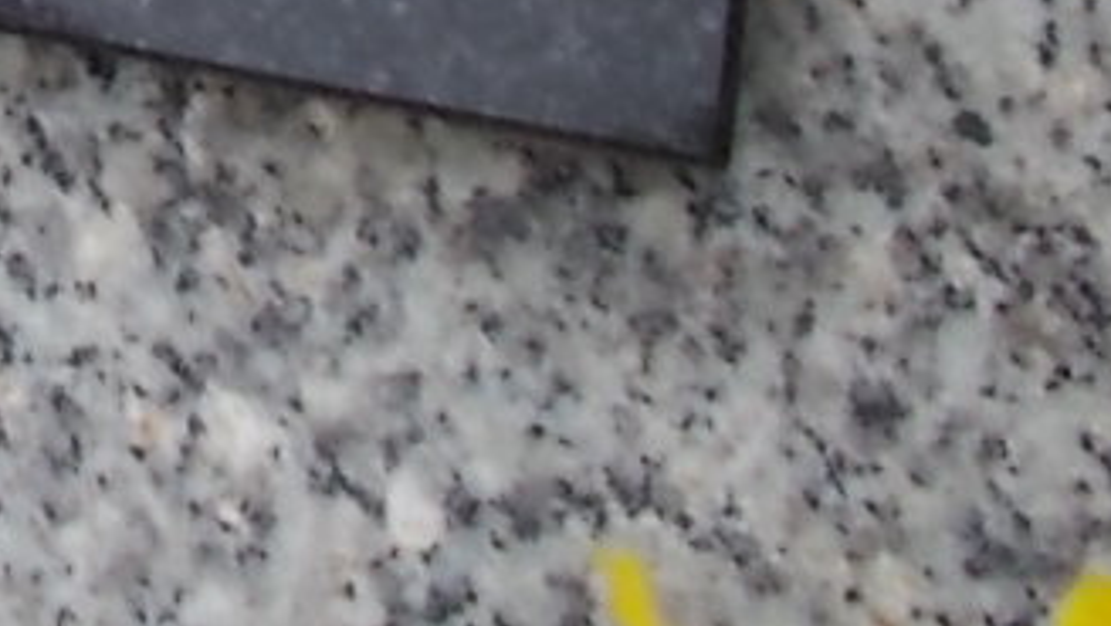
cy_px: -1130
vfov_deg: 7.8
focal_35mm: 138
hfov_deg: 13.9
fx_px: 4068
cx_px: -877
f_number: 3.2
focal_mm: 4.6
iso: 80
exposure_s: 1/400
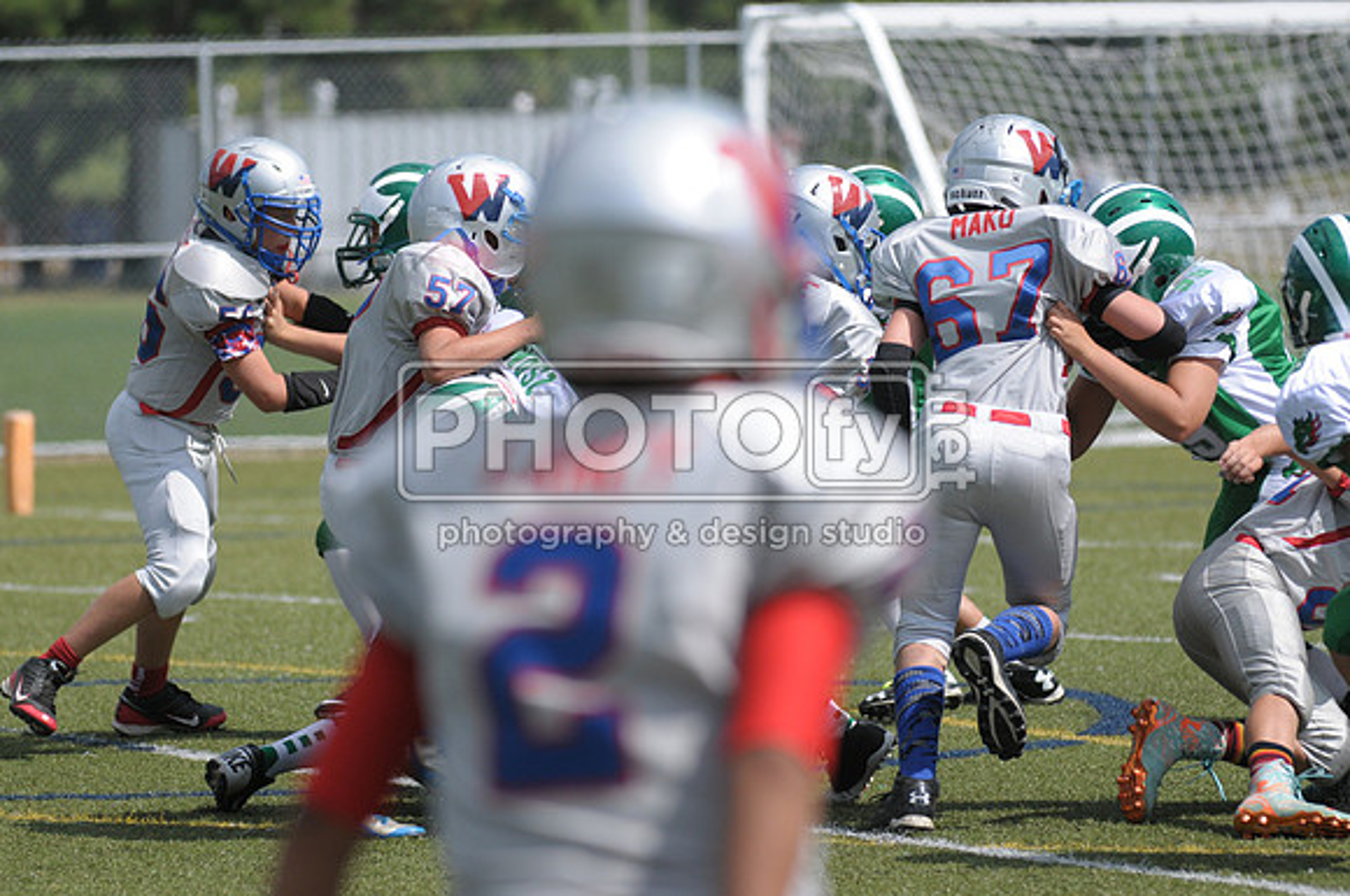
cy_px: 448
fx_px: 11234
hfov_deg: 6.9
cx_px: 675
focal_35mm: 300
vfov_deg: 4.6
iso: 500
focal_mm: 200
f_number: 4
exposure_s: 1/4000
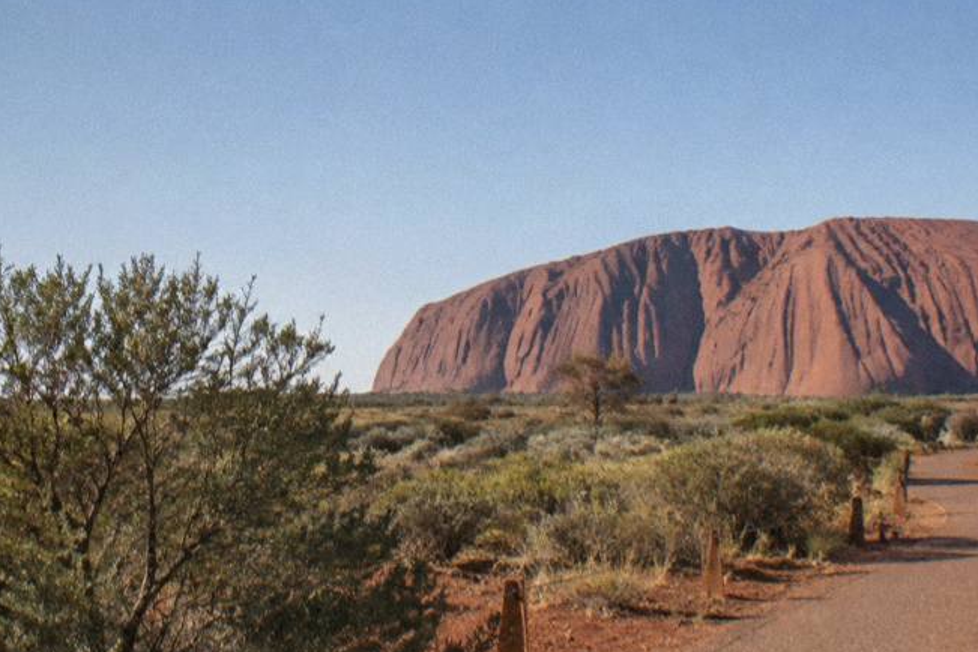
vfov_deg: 30.7
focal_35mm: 43
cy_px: 485
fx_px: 1168
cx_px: 650
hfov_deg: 44.8
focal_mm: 28
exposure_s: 1/800
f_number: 6.3
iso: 500
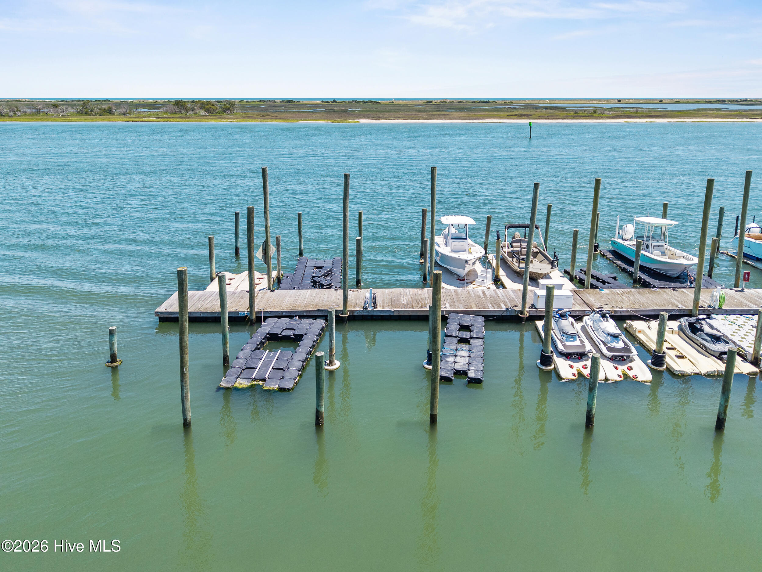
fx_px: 528
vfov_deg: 56.8
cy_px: 286
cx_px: 381
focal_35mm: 24
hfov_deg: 71.6
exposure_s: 1/4000
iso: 160
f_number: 1.8
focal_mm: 8.67
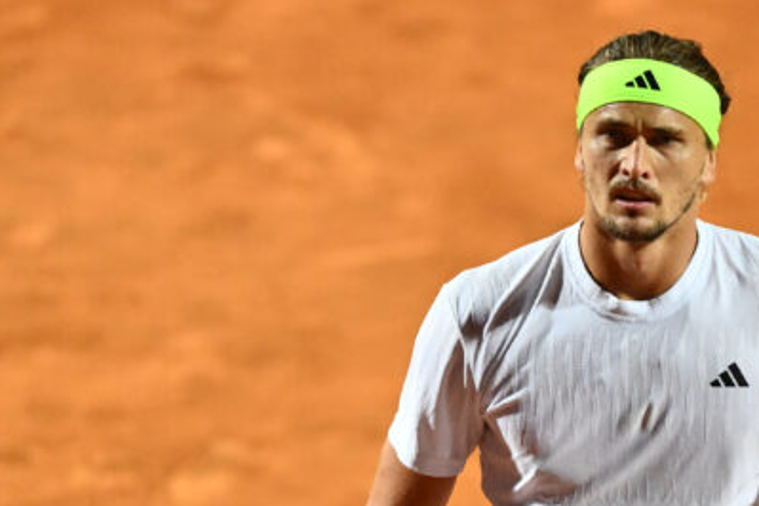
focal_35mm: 564
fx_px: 11890
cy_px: 453
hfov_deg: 3.7
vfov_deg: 2.4
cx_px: 434
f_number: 3.2
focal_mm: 300
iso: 5000
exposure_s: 1/1600
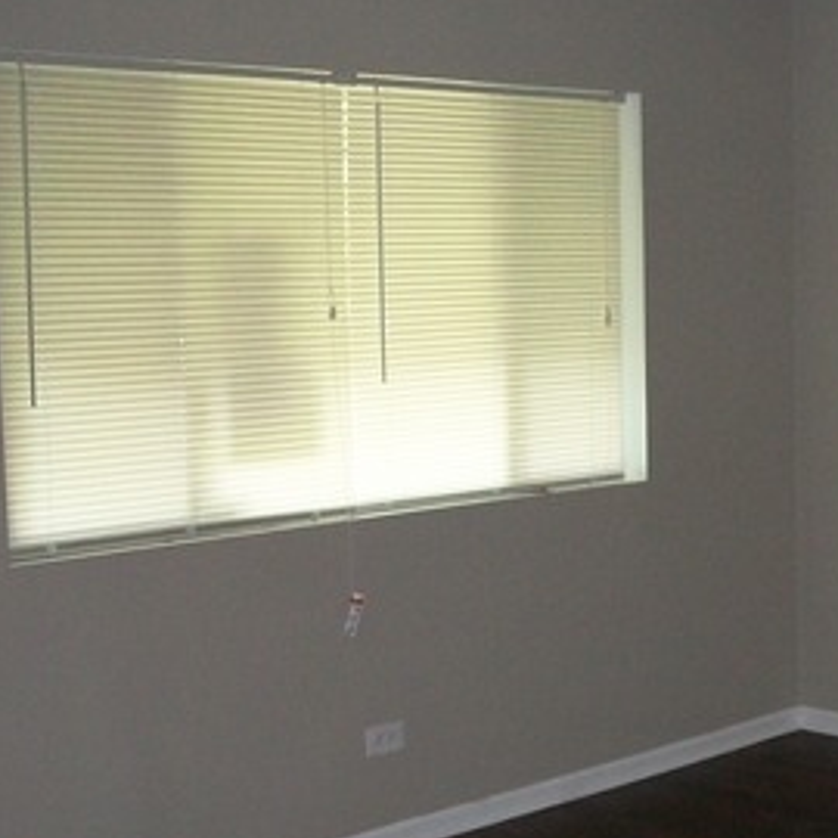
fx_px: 1835
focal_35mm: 67
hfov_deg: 24.8
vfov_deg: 25.7
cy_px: 487
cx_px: 782
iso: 240
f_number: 2.9
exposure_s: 1/30
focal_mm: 5.7
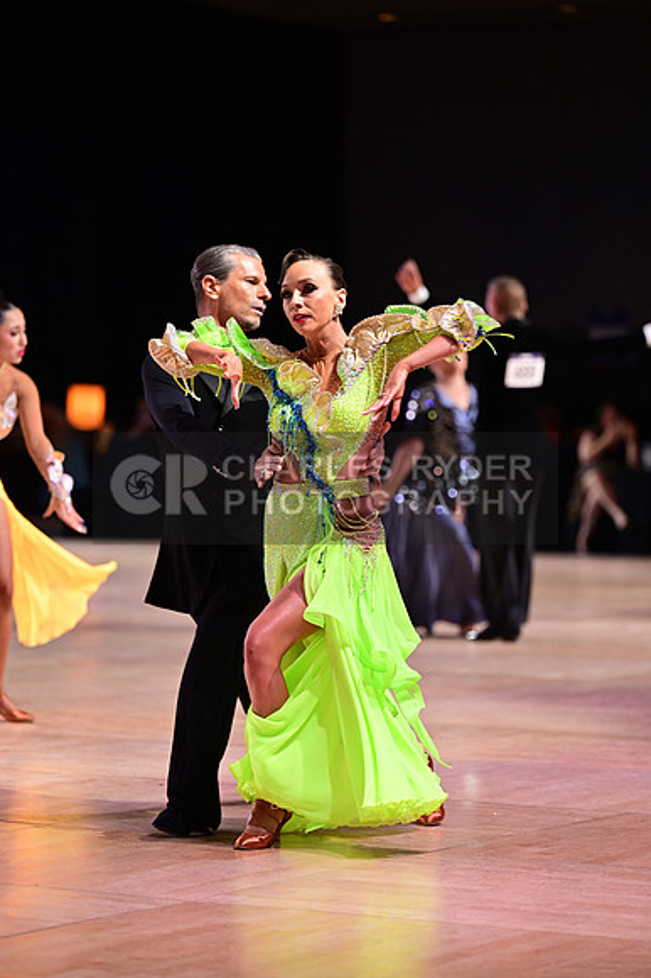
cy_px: 489
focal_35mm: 135
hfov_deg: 10.1
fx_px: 3666
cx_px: 326
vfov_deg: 15.2
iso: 1600
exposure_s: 1/500
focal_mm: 135
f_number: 2.8
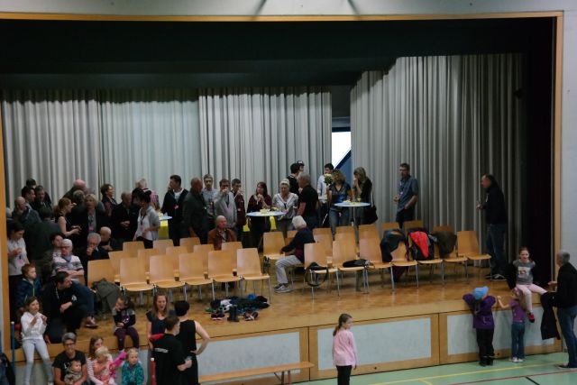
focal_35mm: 73
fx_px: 1170
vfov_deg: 18.7
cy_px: 192
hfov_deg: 27.7
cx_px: 288
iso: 3200
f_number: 5.6
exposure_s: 1/80
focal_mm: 48
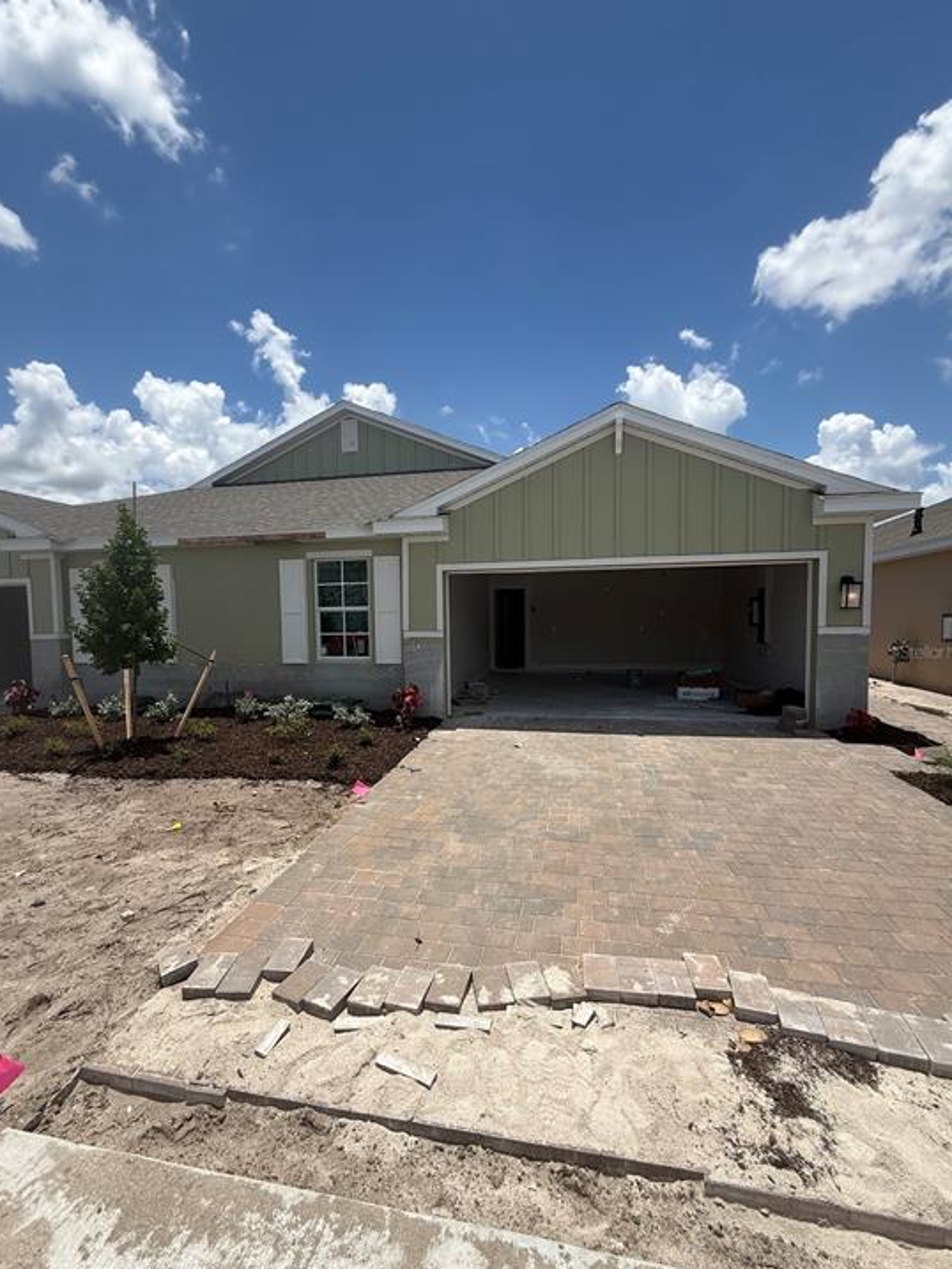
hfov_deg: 81.8
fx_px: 550
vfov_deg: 98.1
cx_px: 471
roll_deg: -0.4
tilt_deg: -2.0
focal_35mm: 15
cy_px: 651
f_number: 2.2
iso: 50
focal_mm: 2.22
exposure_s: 1/3125
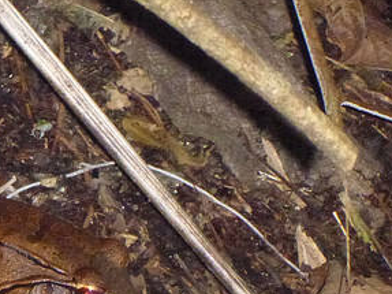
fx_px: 2932
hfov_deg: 7.6
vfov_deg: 5.7
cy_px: 281
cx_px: -1
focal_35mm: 259
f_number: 5.9
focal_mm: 22.8
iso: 1600
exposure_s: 1/20
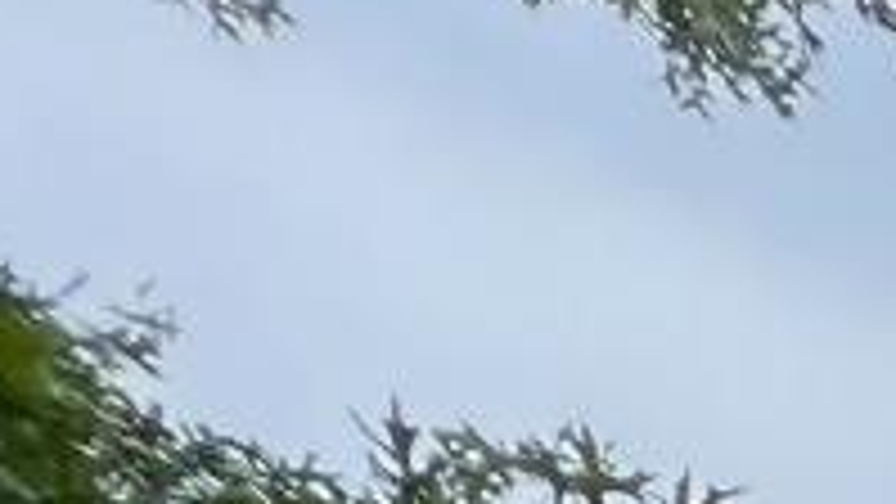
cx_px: 2855
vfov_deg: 6.6
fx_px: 2542
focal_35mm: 107
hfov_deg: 10.7
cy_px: 2432
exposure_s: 1/2137
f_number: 1.8
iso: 32
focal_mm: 1.57
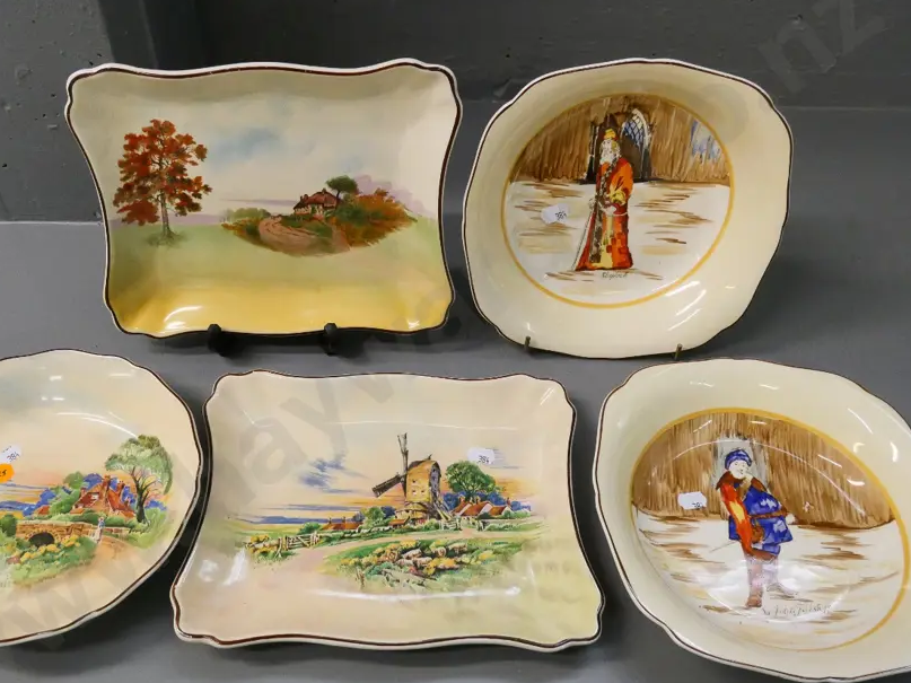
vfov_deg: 42.9
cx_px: 404
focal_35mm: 33
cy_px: 348
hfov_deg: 55.2
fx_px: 868
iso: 3200
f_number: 5
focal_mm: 13
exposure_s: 1/250
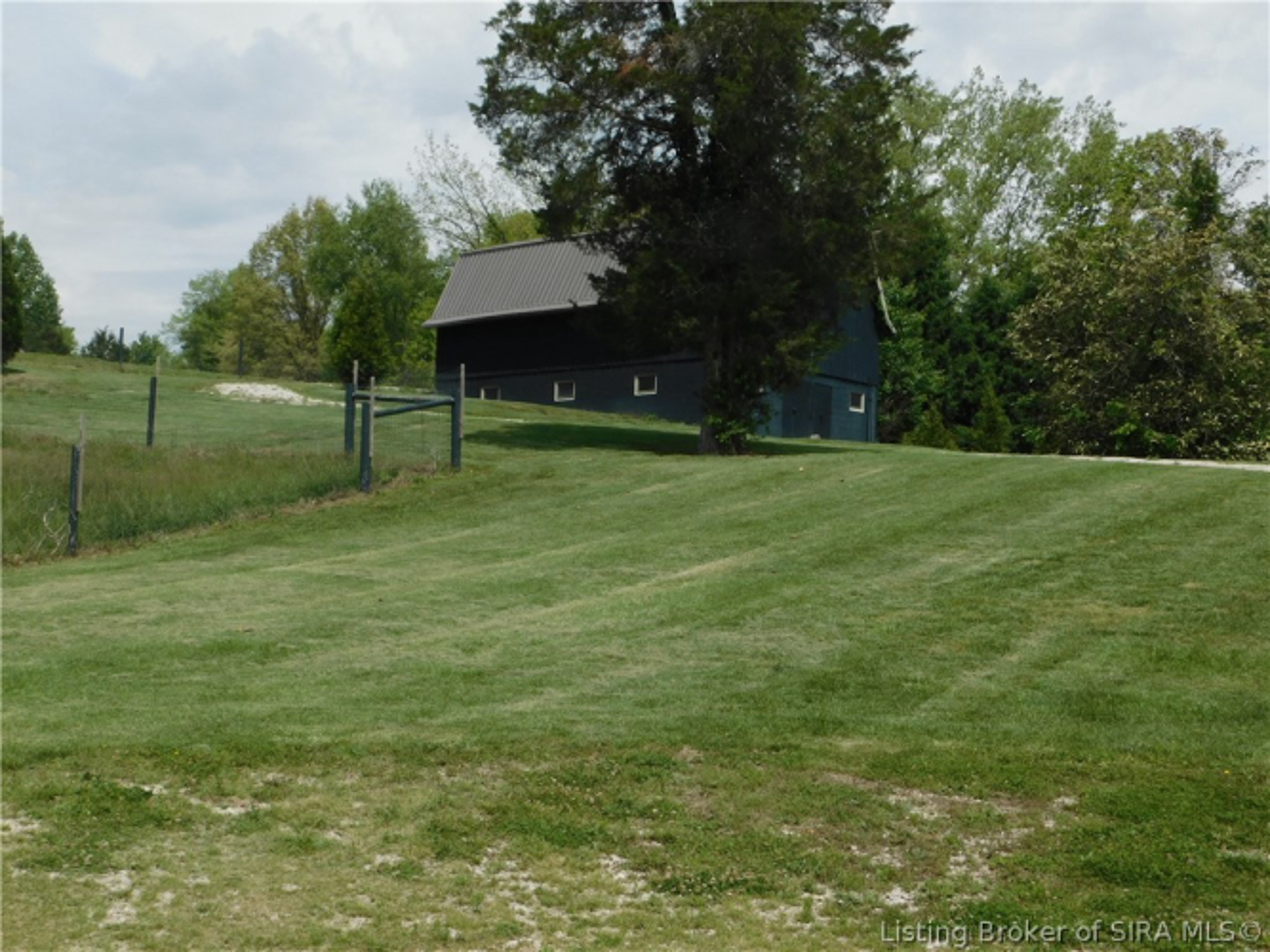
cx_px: 635
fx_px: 1651
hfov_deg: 42.1
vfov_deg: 32.2
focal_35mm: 45
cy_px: 476
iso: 125
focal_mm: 8
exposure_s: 1/1250
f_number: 3.7
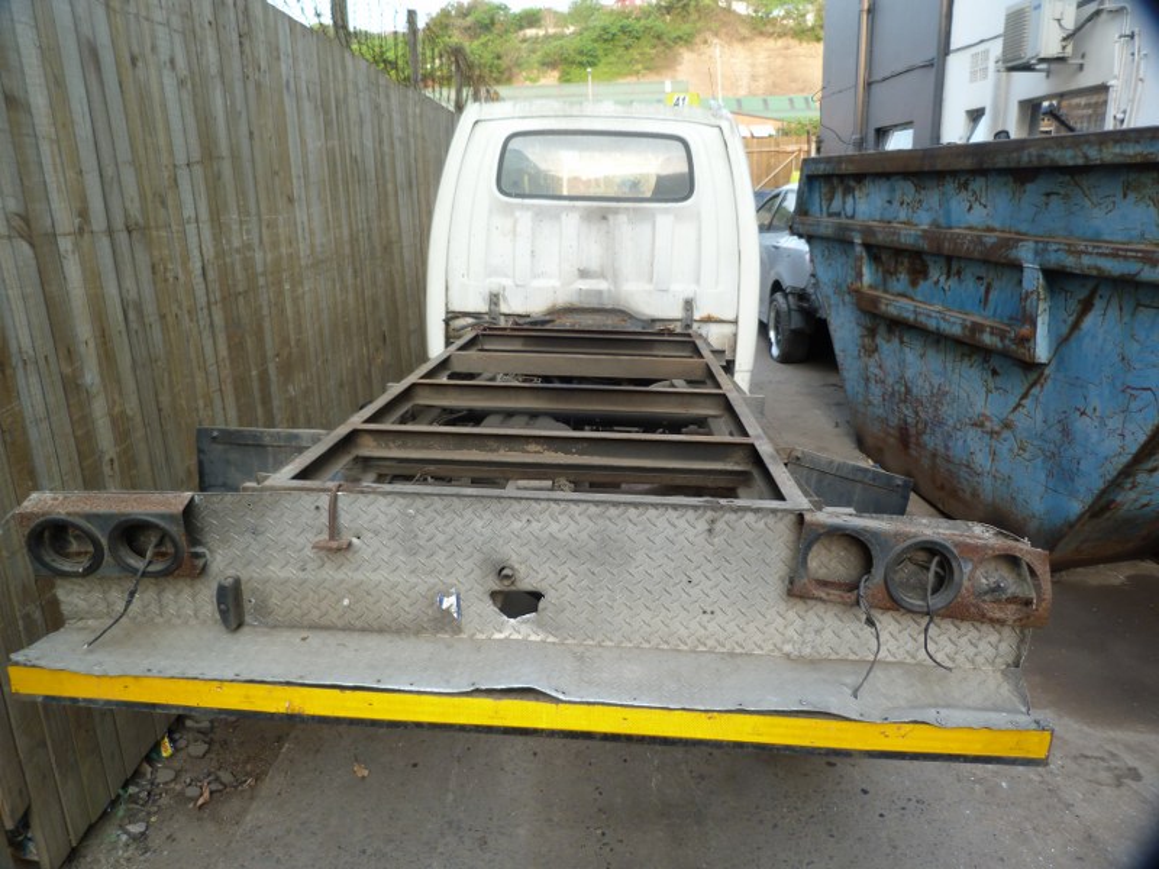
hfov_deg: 69.4
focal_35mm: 25
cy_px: 434
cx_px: 580
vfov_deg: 54.9
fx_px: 837
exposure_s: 1/80
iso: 80
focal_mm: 4.5
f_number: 2.8
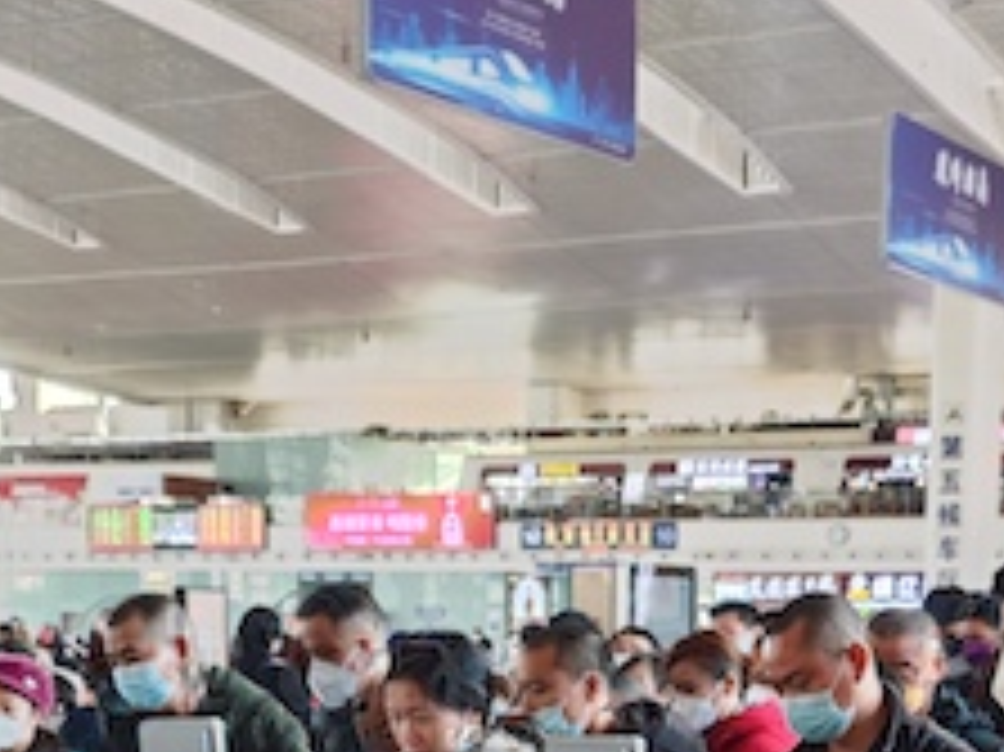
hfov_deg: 22.7
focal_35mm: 86
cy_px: 887
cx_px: 608
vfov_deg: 16.5
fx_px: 2493
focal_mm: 6.92
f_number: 1.9
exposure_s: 1/100
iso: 475
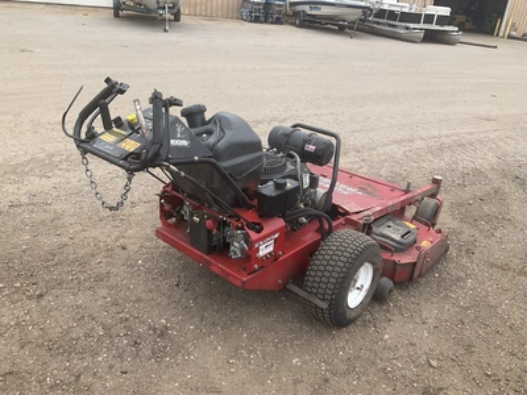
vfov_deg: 48.2
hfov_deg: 61.7
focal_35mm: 29
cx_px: 264
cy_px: 198
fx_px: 442
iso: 25
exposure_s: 1/759
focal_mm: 3
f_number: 1.8
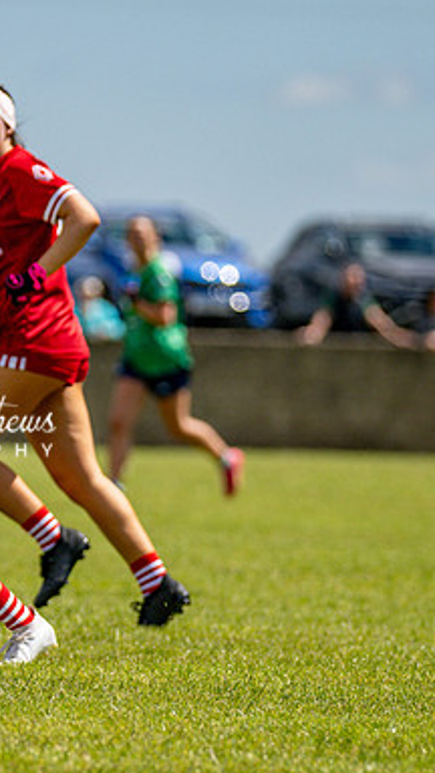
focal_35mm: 462
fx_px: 9474
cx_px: -81
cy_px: 386
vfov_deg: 4.7
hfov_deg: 2.6
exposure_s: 1/6400
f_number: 2.8
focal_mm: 195
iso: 160
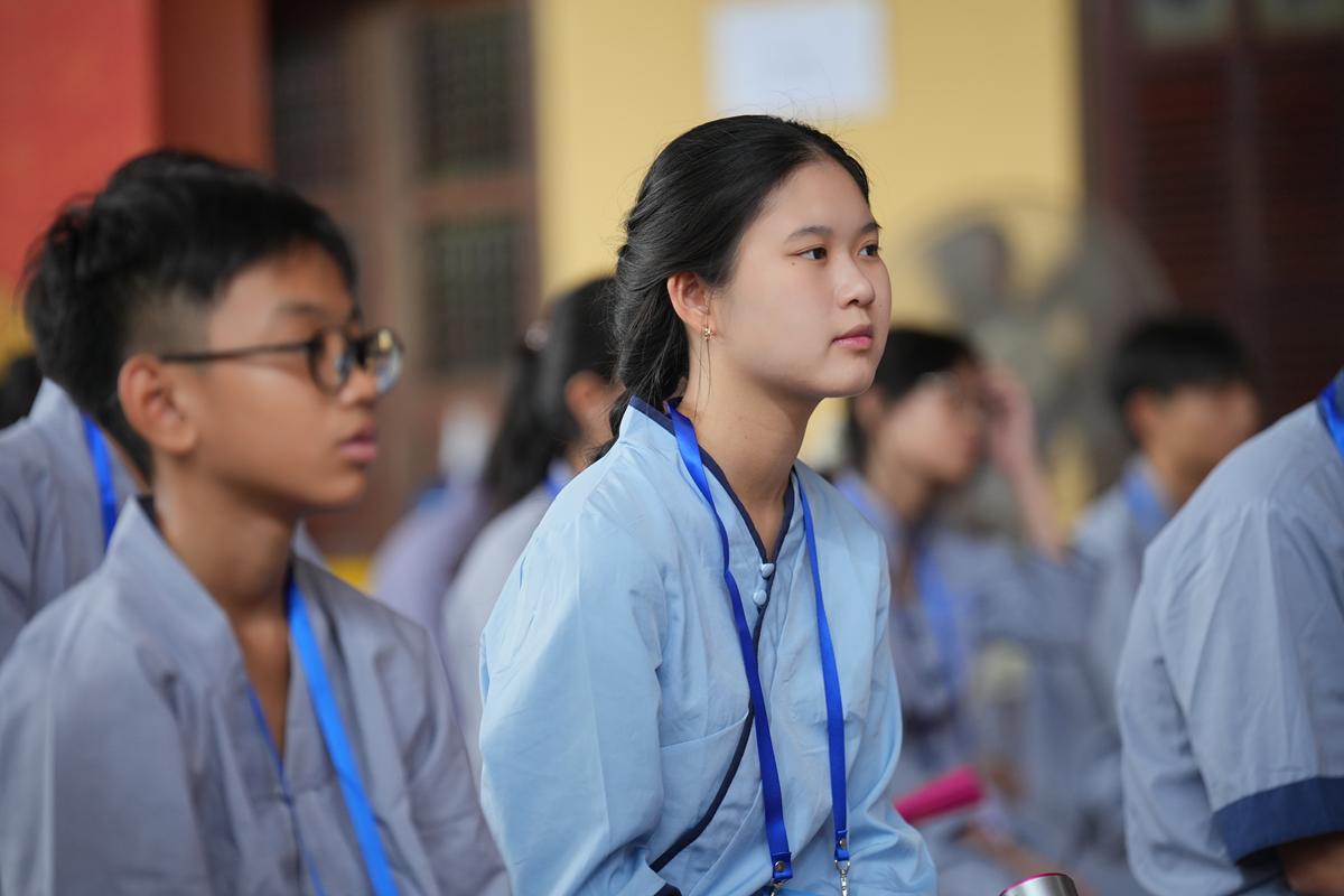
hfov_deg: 12.8
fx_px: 5973
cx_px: 672
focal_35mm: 160
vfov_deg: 8.6
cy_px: 448
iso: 1250
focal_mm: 160
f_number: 2.8
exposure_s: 1/250
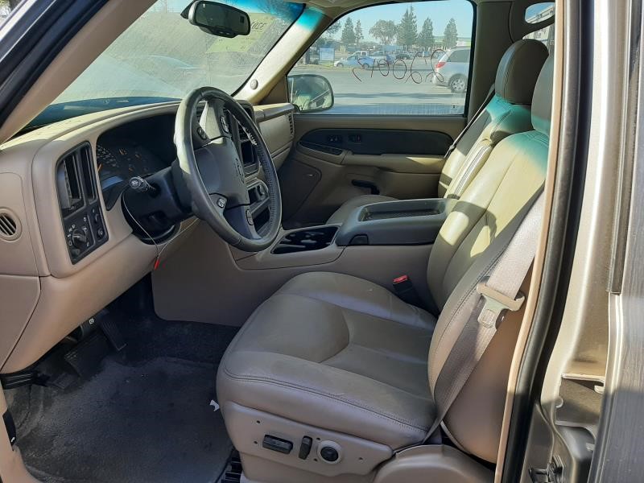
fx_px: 484
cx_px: 322
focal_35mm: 26
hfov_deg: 67.3
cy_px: 242
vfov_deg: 53.1
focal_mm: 3.93
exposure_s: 1/375
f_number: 1.7
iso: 40
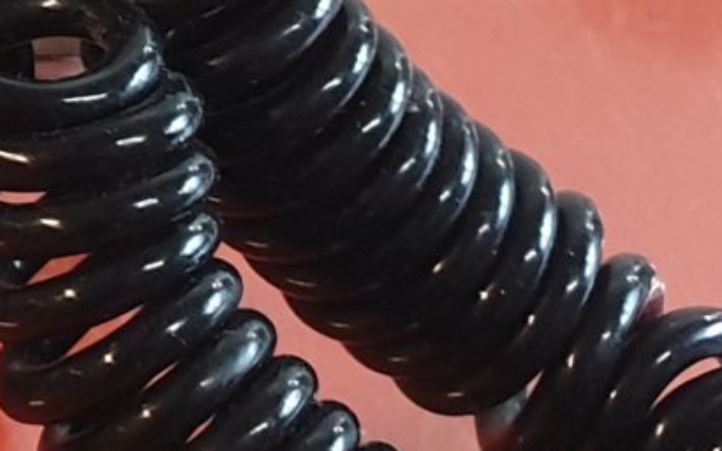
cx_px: -961
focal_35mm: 172
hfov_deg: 10.6
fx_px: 3383
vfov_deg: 7.3
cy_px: -537
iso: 320
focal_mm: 4.3
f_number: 1.5
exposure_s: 1/50
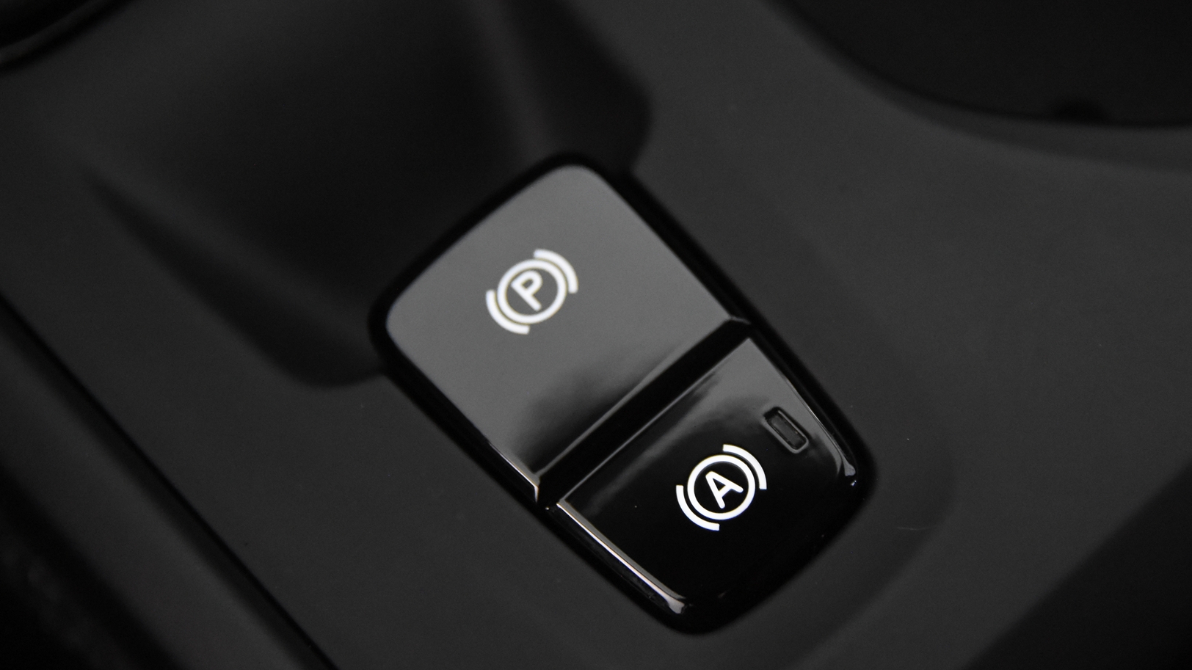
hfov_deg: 25.4
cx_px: 653
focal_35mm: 84
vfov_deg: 14.4
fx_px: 2643
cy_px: 291
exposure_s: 1/80
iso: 5000
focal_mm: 45
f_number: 3.8
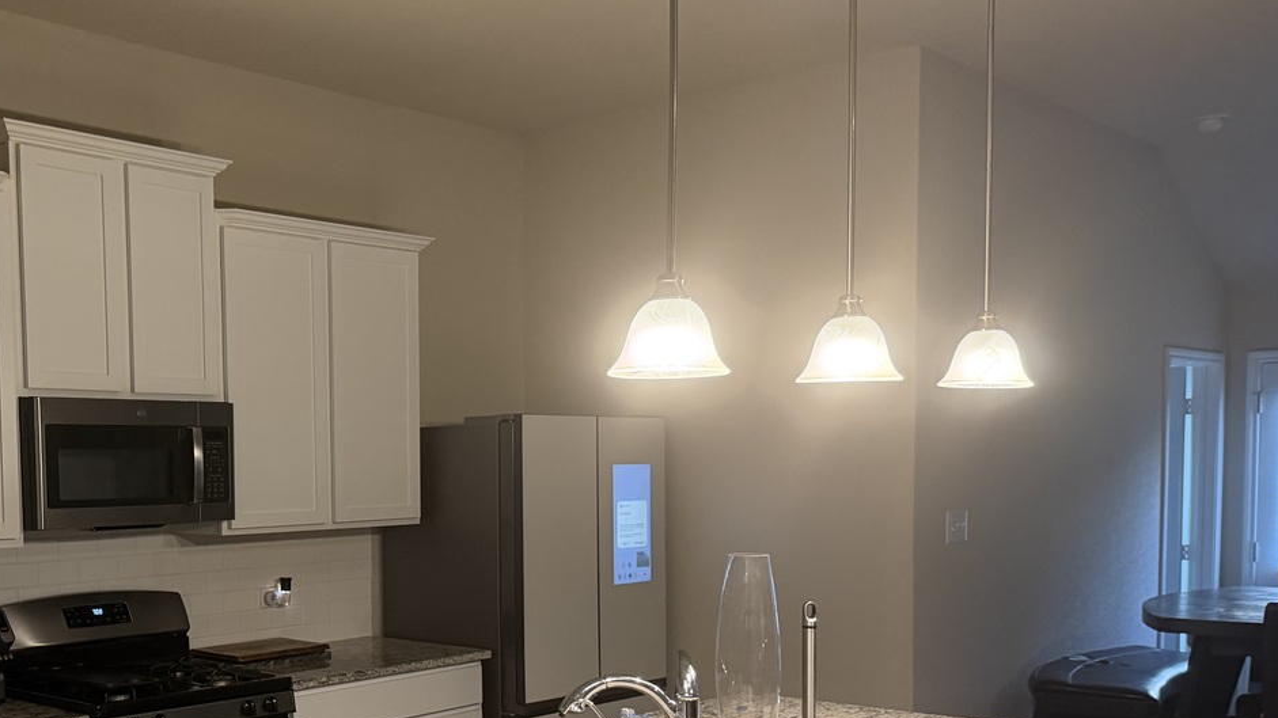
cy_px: 546
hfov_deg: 48.7
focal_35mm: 40
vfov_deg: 29.2
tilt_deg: -6.2
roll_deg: +0.9
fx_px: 1355
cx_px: 333
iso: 400
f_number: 1.78
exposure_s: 1/60
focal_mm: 6.76
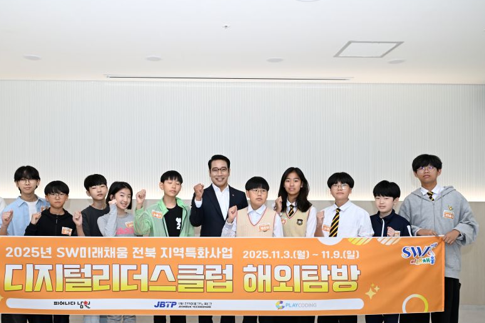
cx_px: 214
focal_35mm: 31
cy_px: 180
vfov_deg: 42.3
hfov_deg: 60.1
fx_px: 418
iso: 800
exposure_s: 1/200
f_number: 4
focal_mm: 24
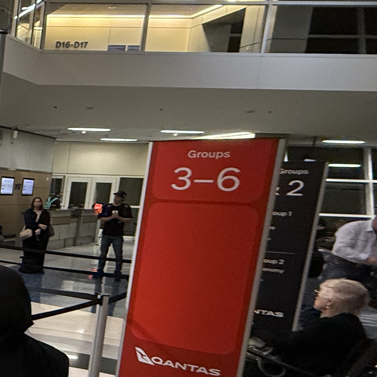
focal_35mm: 43
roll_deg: -2.1
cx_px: -263
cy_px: 257
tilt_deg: -9.0
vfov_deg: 38.6
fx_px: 530
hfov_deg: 24.0
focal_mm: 2.22
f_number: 2.2
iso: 320
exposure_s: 1/55
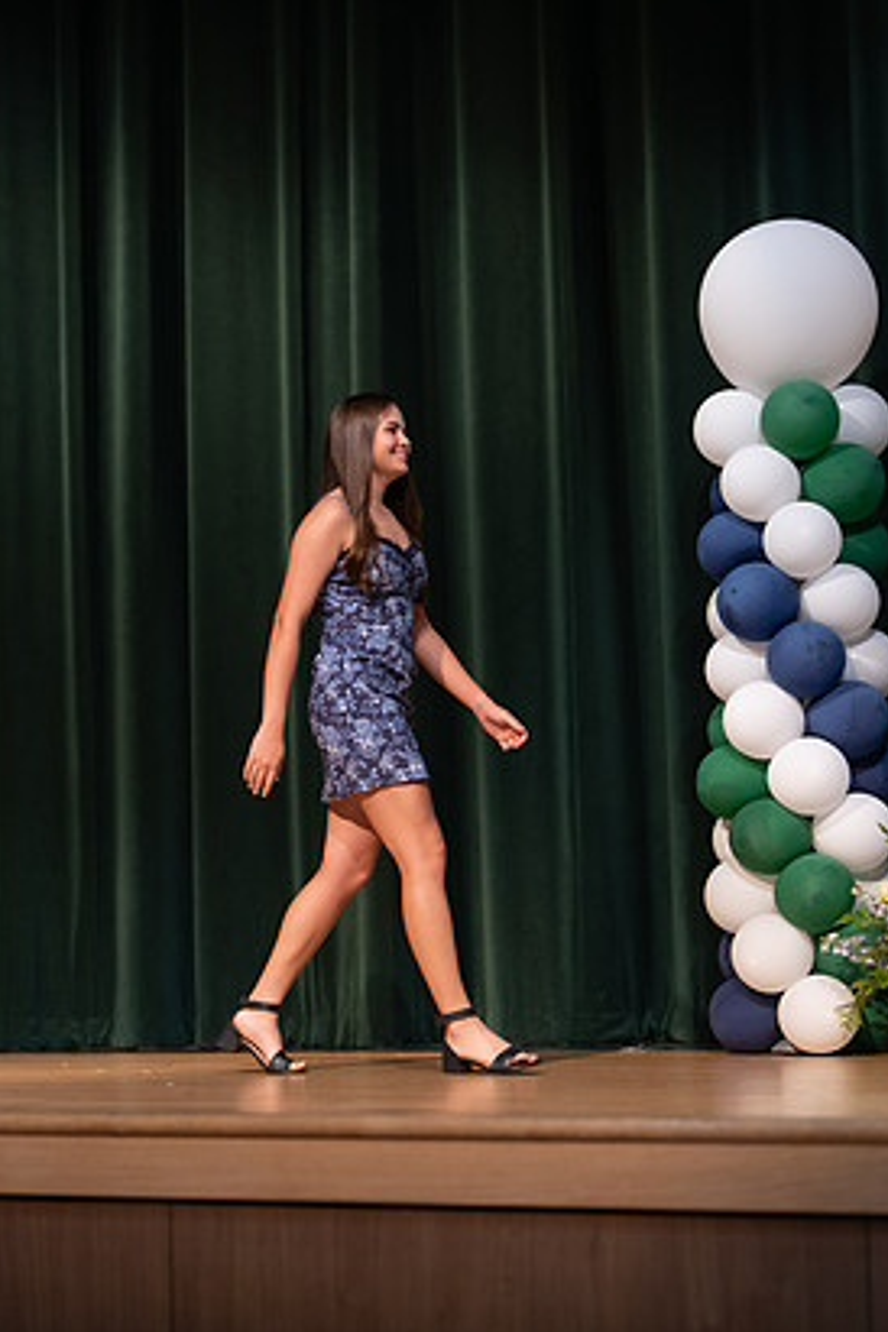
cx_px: 389
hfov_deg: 17.1
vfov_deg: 25.4
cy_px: 668
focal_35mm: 80
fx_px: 2960
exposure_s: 1/320
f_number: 1.2
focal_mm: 50
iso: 500
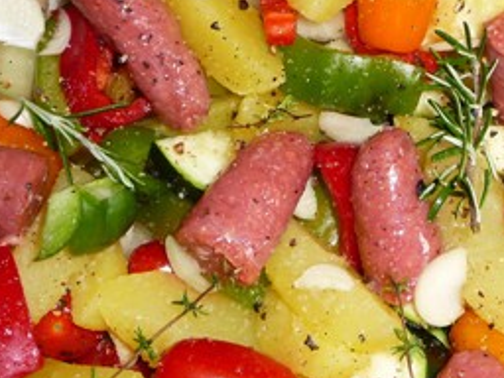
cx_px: 433
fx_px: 1092
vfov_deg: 19.6
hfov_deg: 25.3
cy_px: 152
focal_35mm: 75
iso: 100
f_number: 3.4
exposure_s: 1/30
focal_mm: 5
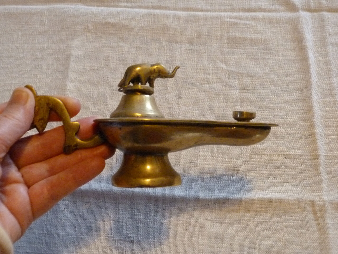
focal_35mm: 43
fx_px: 420
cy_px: 127
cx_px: 169
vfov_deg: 33.6
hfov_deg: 43.9
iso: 800
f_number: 3.2
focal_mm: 7.8
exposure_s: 1/30
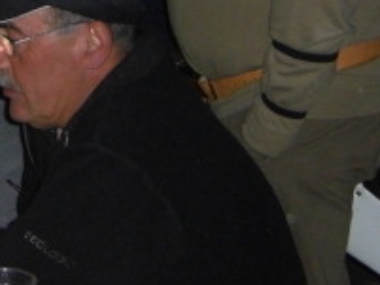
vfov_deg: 8.6
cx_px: -62
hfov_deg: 11.5
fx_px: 1856
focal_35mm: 169
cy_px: -164
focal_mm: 8.9
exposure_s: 1/60
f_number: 3.7
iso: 200
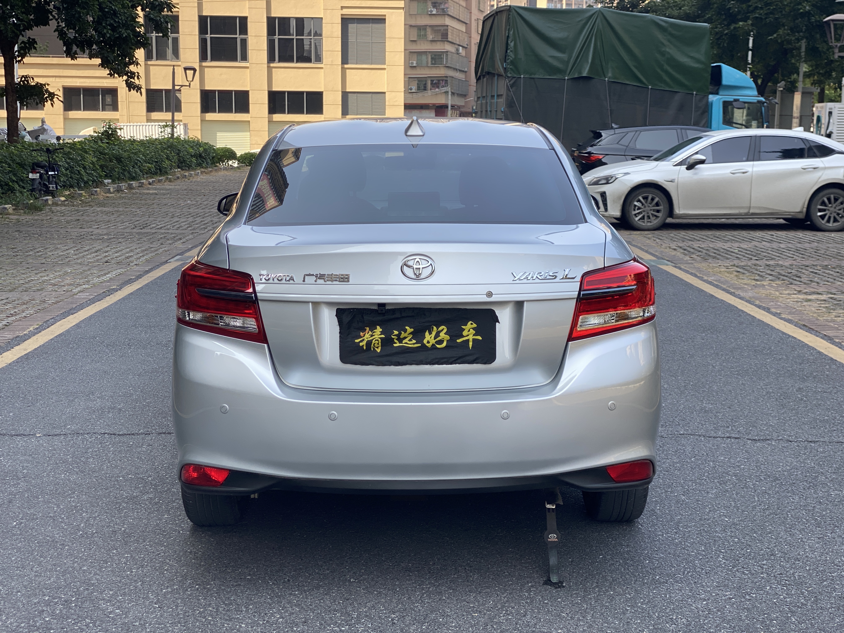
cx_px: 422
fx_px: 1268
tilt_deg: -8.5
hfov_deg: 36.8
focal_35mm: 52
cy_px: 316
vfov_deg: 28.0
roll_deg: -0.1
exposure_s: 1/298
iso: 20
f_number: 2
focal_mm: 6
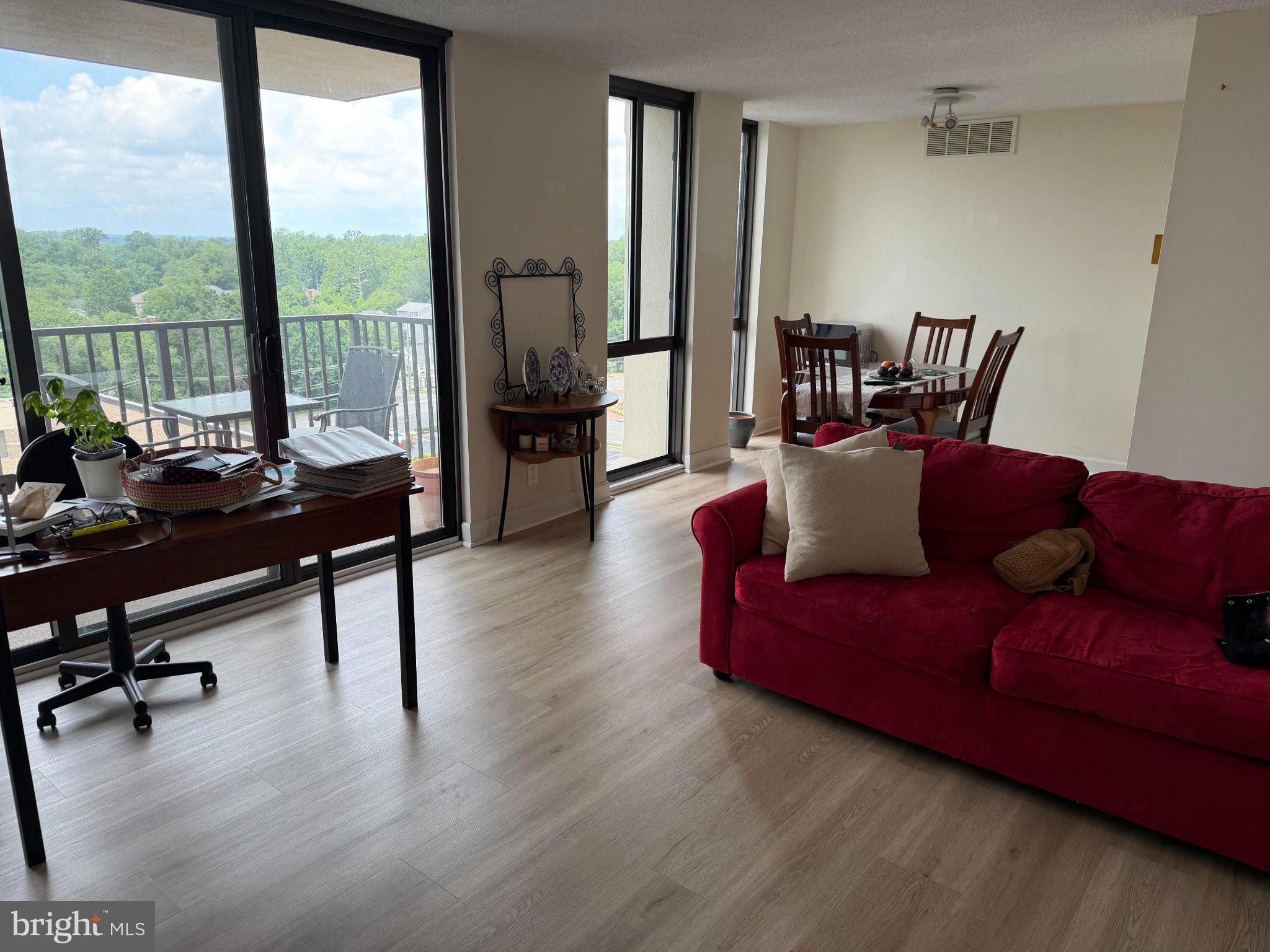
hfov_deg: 71.6
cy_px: 476
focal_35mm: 24
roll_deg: -0.6
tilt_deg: -15.0
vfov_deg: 56.8
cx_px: 635
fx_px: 881
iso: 64
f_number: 1.78
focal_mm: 6.76
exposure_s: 1/131
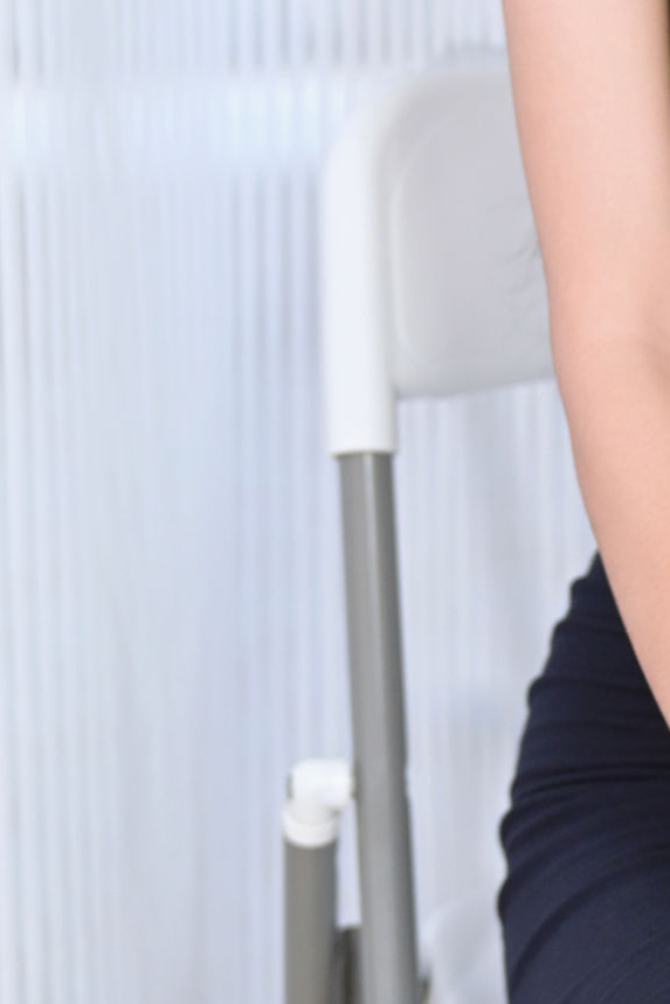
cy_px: 127
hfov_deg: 6.9
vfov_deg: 10.3
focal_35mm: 198
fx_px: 5525
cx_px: 930
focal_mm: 63
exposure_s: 1/100
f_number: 2.4
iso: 1100
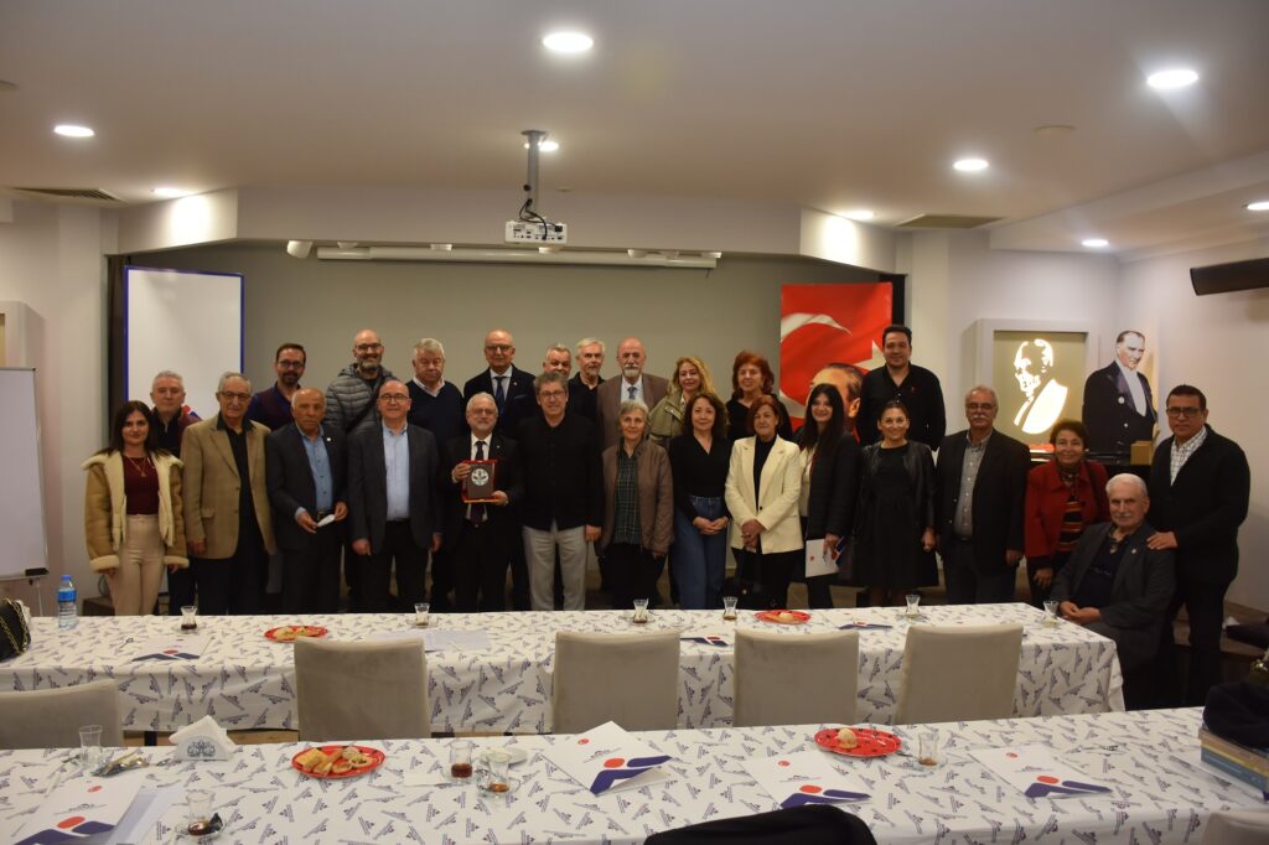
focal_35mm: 30
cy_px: 422
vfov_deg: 43.6
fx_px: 1057
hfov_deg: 61.9
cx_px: 634
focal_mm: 20
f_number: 4
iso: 640
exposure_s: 1/60
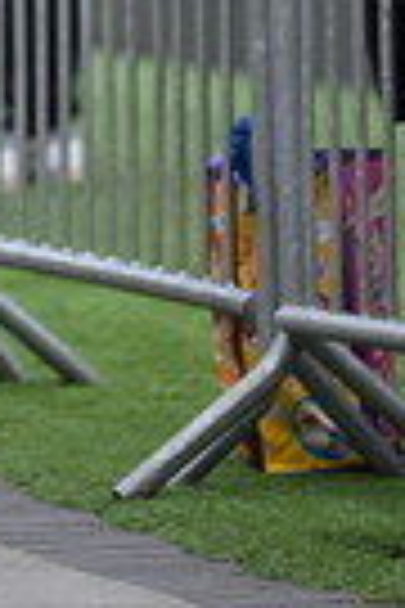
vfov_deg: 2.5
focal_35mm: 813
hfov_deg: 1.7
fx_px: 13718
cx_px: -245
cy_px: -495
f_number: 2.8
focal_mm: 200
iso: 640
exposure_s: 1/2000
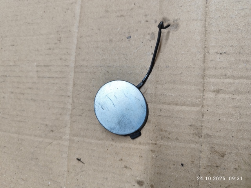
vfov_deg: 58.8
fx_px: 167
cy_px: 94
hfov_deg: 74.0
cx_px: 126
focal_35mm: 23
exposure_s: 1/100
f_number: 1.65
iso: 250
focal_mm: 6.19
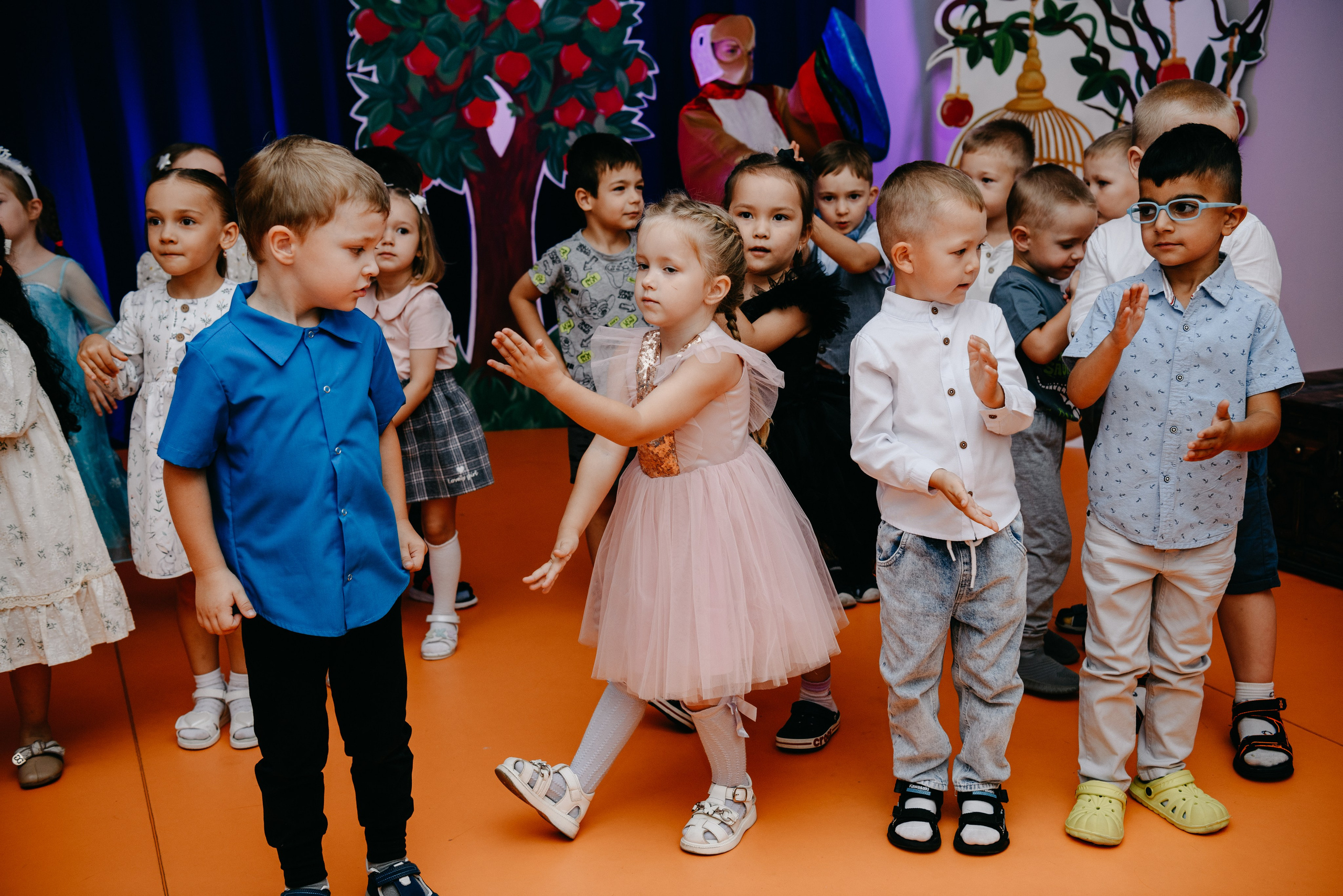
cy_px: 448
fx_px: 1492
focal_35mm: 40
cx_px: 672
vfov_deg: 33.4
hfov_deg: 48.5
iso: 250
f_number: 4
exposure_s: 1/160
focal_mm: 40
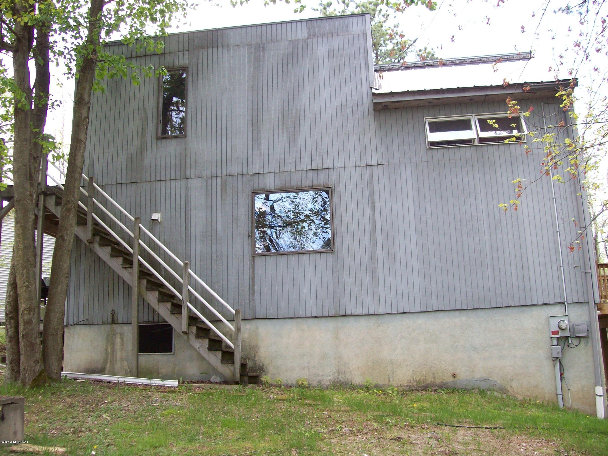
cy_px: 228
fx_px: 632
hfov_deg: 51.4
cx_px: 304
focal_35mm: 36
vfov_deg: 39.7
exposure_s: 1/106
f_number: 2.7
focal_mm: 6
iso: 80
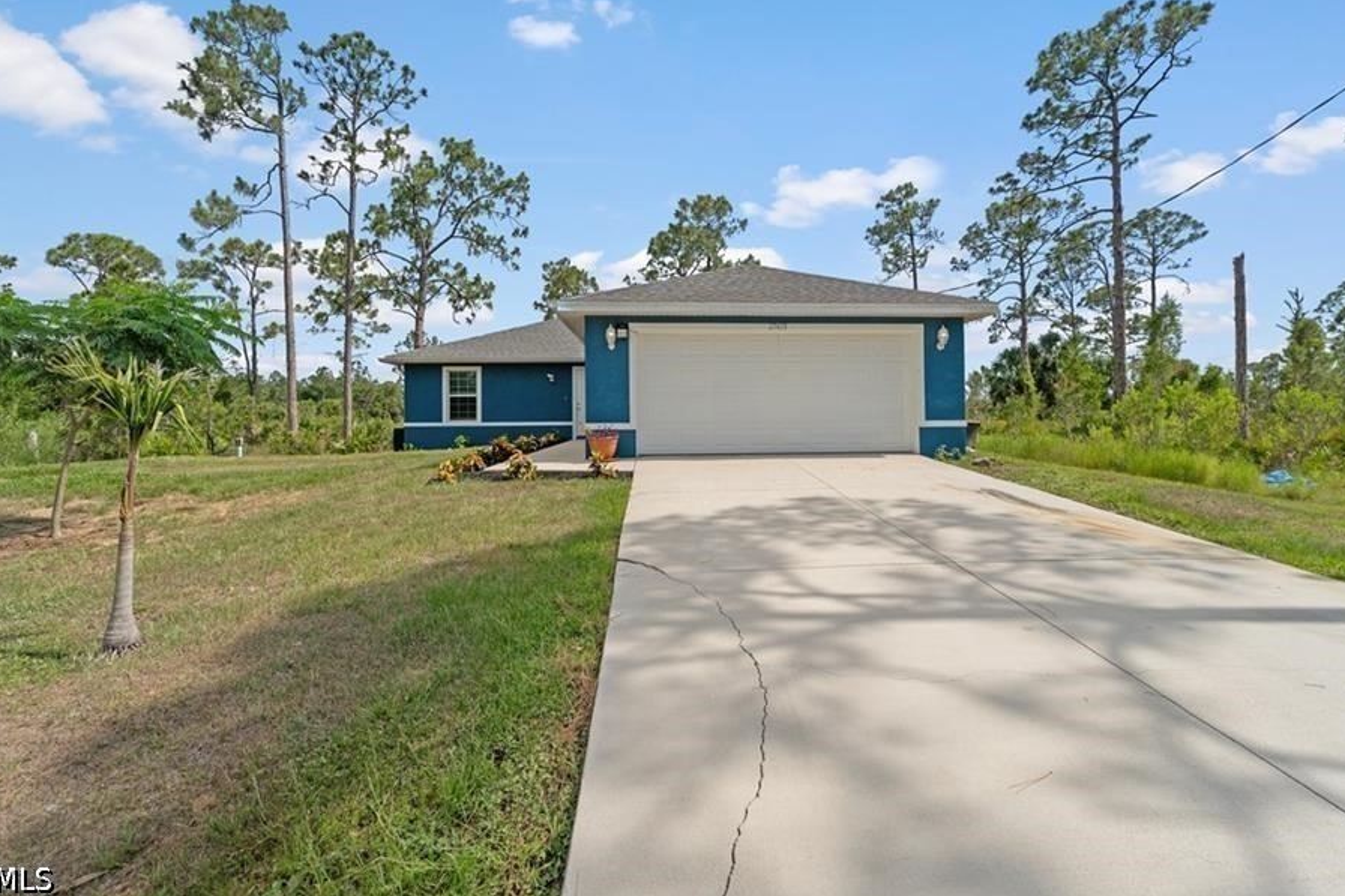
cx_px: 692
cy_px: 389
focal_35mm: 16
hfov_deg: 96.7
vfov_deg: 73.4
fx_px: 598
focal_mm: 14
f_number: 4.5
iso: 250
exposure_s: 1/3200
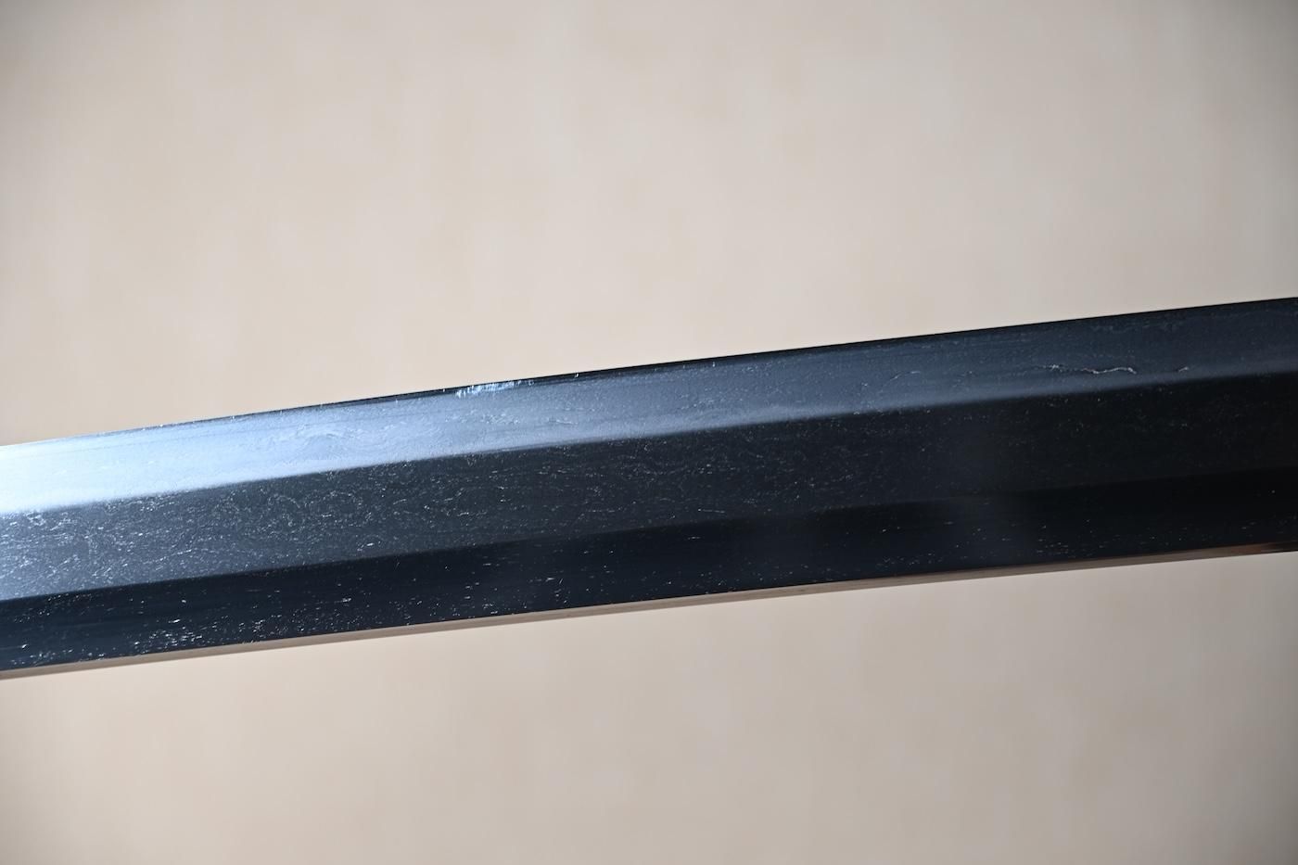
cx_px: 649
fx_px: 3947
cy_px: 432
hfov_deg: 18.7
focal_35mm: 110
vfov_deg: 12.5
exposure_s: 1
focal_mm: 73
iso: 100
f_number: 5.3
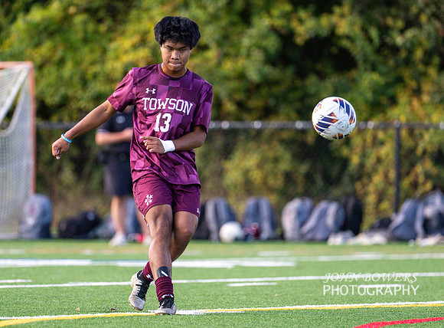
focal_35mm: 548
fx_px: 6992
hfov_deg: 3.6
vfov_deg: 2.7
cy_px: 171
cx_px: 204
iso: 2200
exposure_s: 1/2500
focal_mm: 400
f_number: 4.5
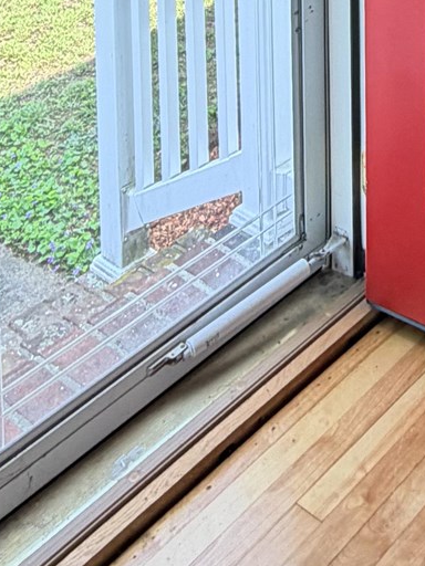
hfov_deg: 21.9
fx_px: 1031
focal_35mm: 63
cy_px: -327
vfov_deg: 23.3
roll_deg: +1.2
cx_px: 484
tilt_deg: -4.0
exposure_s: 1/124
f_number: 2.2
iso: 50
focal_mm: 2.22
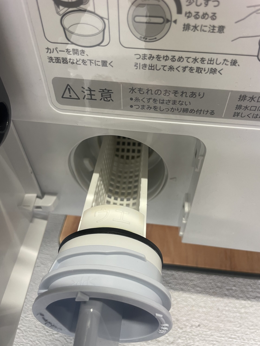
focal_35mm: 26
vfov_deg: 67.3
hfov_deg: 53.1
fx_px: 260
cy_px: 173
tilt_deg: -47.8
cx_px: 130
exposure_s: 1/50
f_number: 1.6
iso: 100
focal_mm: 4.2
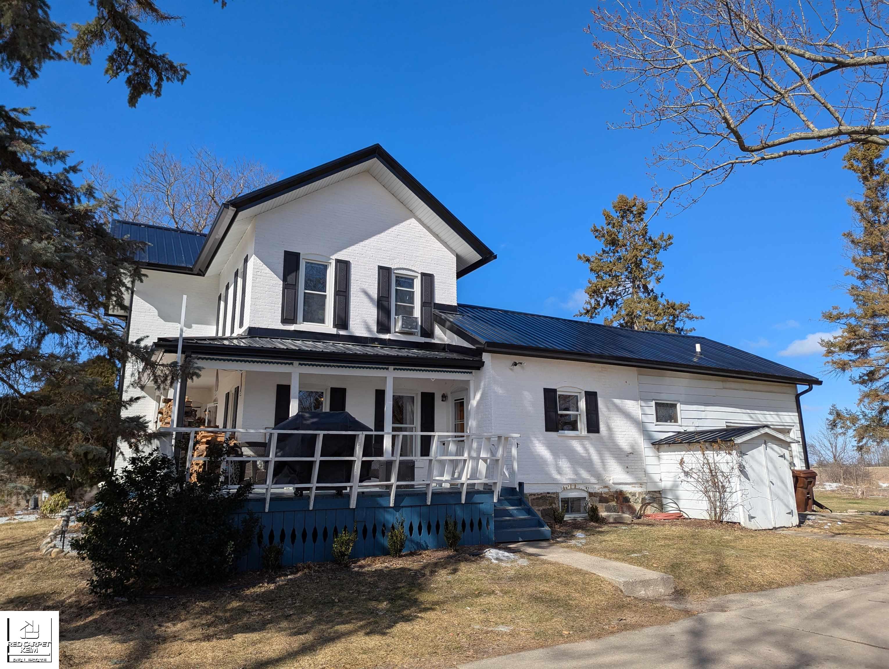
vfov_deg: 56.9
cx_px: 444
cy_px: 334
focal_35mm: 24
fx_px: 617
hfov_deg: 71.5
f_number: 1.85
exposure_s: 1/2695
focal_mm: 6.81
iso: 48
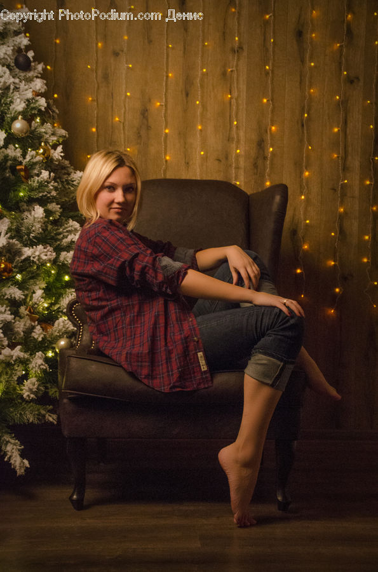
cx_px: 189
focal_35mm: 48
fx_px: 760
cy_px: 286
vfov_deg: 41.2
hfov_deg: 27.9
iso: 4000
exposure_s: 1/100
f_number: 4.2
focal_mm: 32
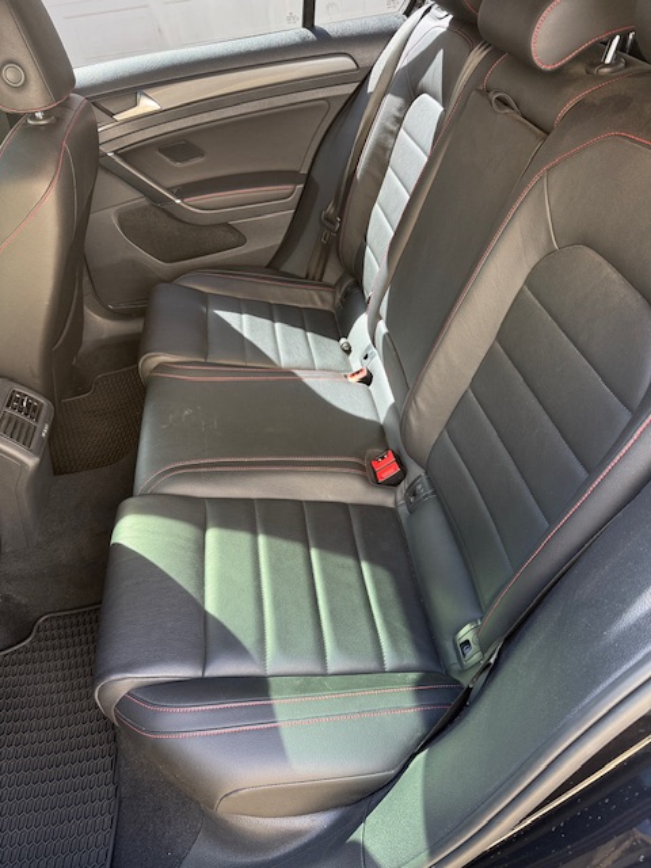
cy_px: 434
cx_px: 326
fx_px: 602
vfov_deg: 71.6
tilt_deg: -43.1
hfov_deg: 56.8
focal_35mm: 24
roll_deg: +6.7
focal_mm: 6.76
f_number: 1.78
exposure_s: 1/121
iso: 160
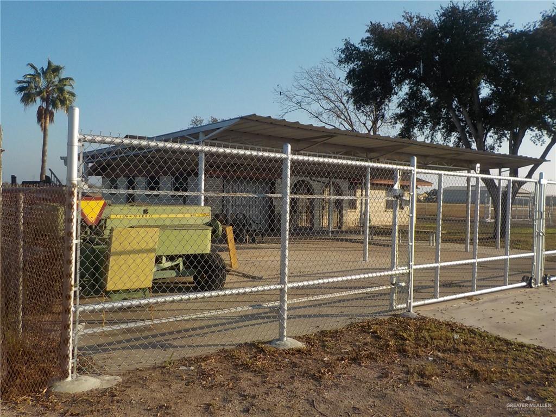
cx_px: 278
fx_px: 482
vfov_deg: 46.8
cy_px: 208
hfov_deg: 60.0
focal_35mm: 30
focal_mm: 4.1
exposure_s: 1/1250
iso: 125
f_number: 3.3
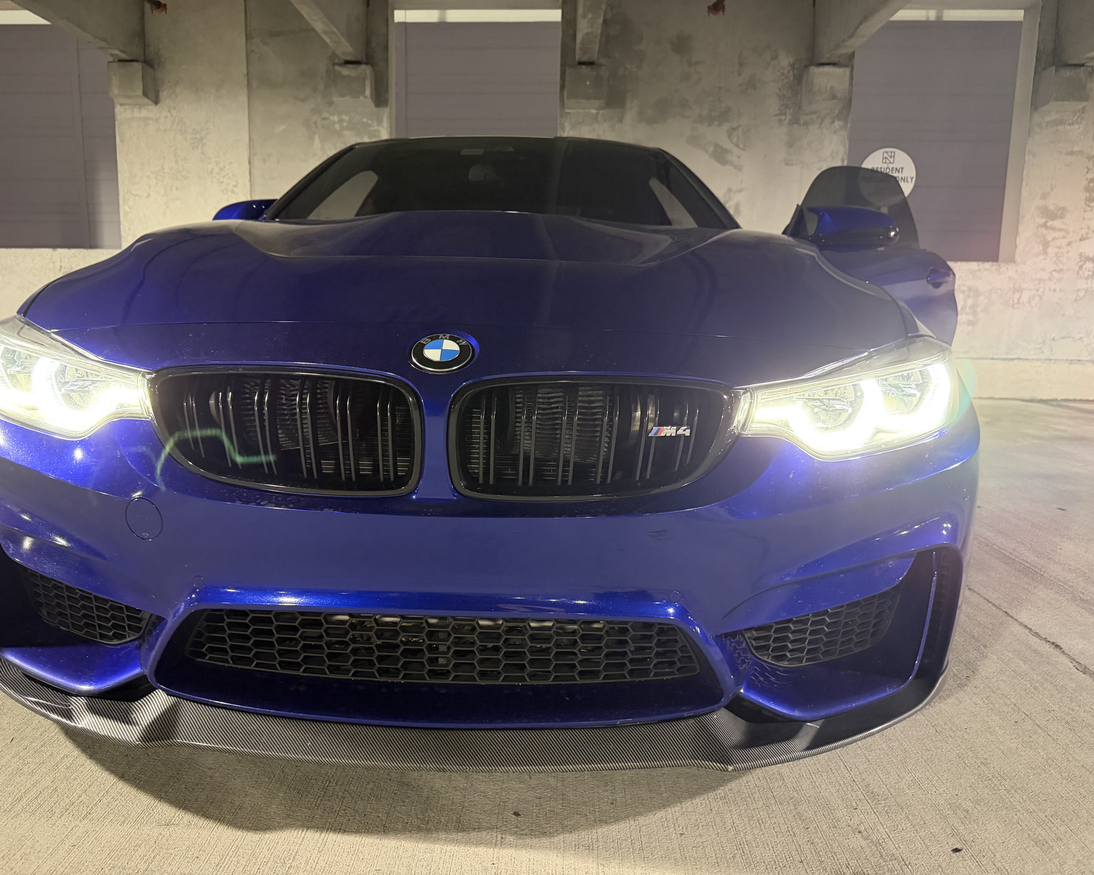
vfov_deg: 56.8
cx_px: 514
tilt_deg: -9.4
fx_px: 809
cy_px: 438
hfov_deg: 68.0
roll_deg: -0.9
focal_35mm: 25
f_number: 1.78
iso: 800
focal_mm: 6.76
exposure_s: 1/30
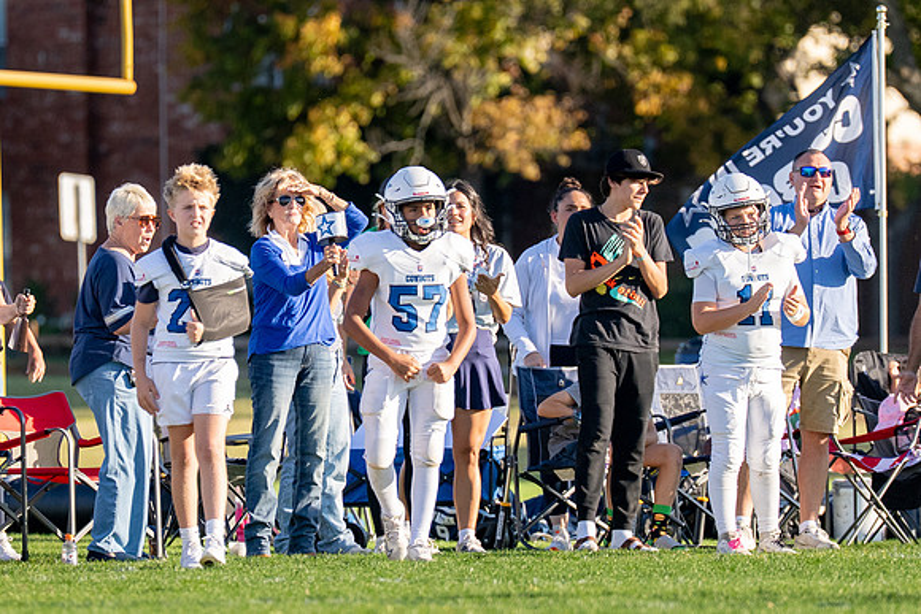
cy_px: 359
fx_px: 13521
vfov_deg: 2.6
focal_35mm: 528
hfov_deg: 3.9
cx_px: 524
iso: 320
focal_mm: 200
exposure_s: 1/3200
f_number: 2.8
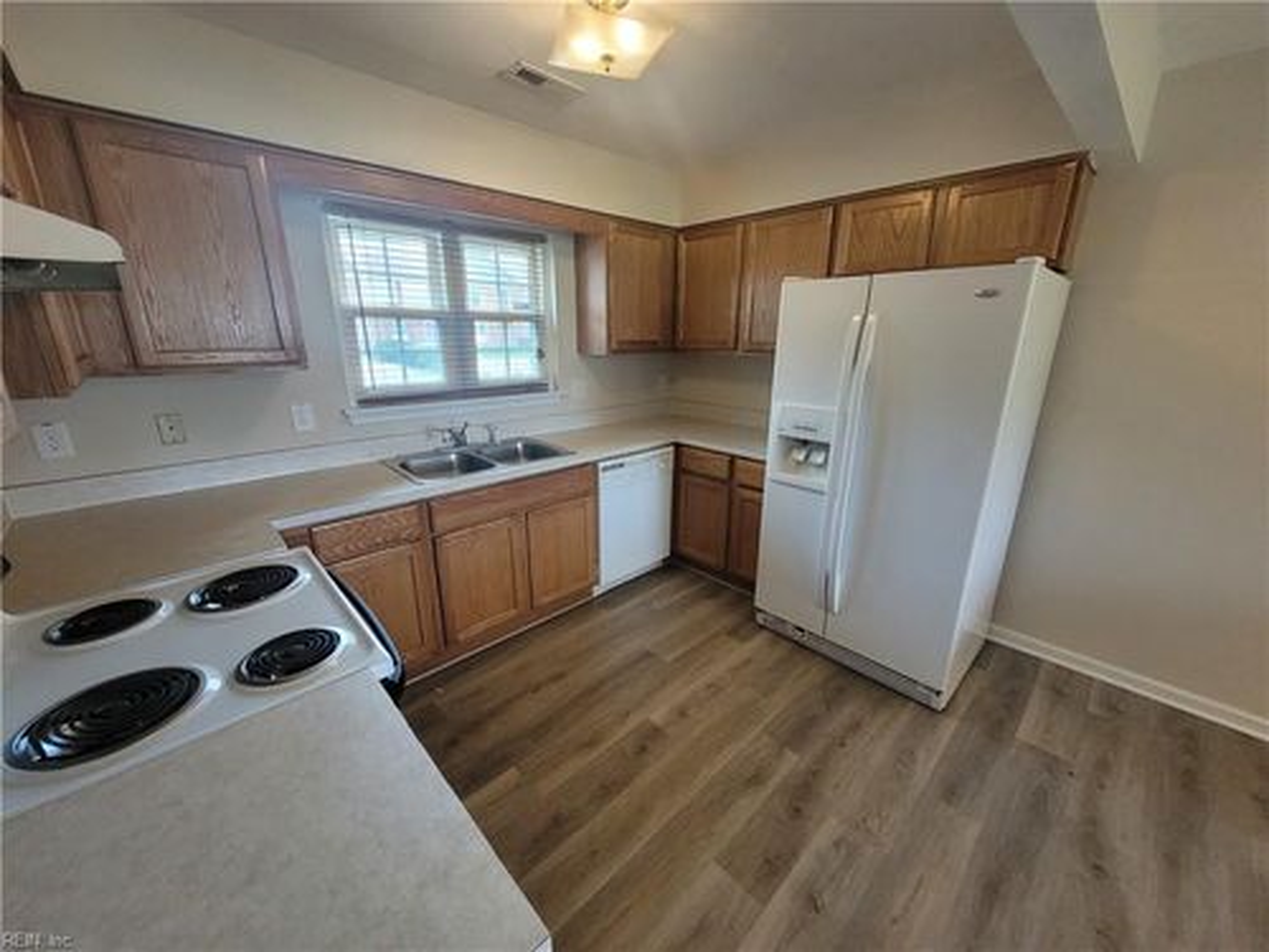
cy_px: 476
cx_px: 634
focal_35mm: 13
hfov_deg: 106.2
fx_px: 477
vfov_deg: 89.9
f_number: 2.2
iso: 250
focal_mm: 1.74
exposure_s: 1/60
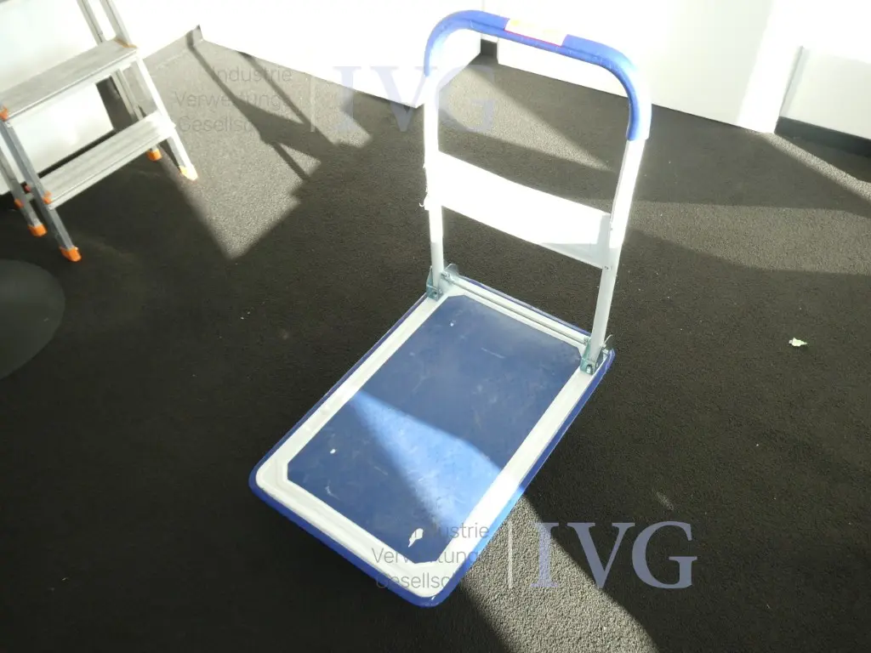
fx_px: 705
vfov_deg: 49.7
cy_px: 326
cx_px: 436
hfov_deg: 63.4
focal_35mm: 28
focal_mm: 5
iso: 200
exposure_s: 1/125
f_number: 3.5
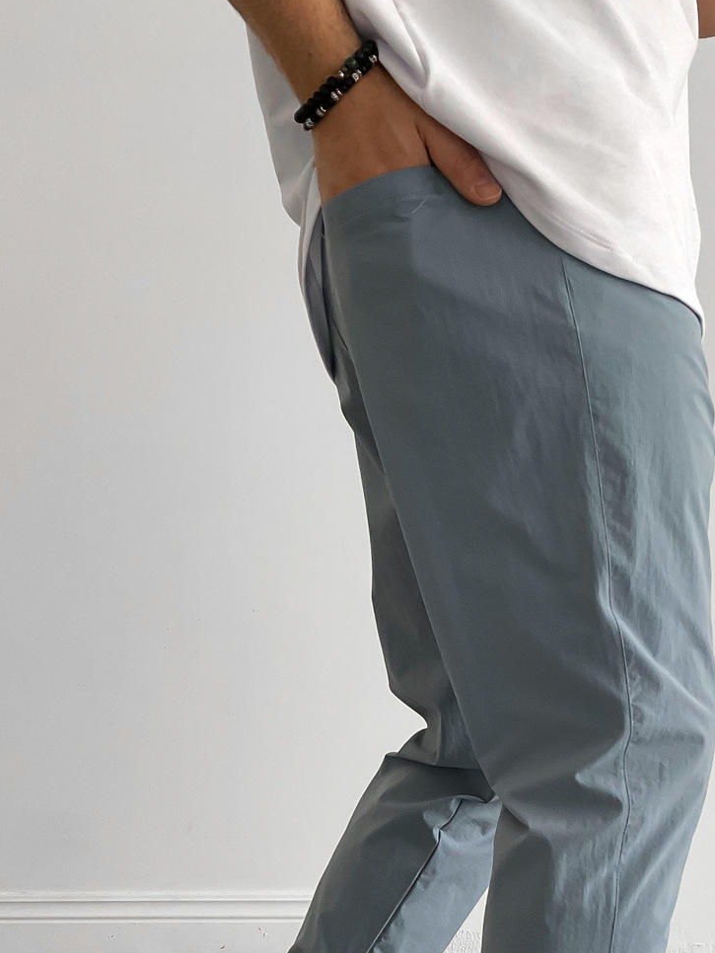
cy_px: 777
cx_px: 401
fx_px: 1322
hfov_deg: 30.2
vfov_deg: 38.0
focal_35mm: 48
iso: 64
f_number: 1.8
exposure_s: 1/90
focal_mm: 3
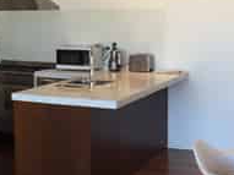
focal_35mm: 100
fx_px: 676
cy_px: 69
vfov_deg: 14.8
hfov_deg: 18.0
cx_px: -94
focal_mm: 4.15
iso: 125
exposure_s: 1/257
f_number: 2.2
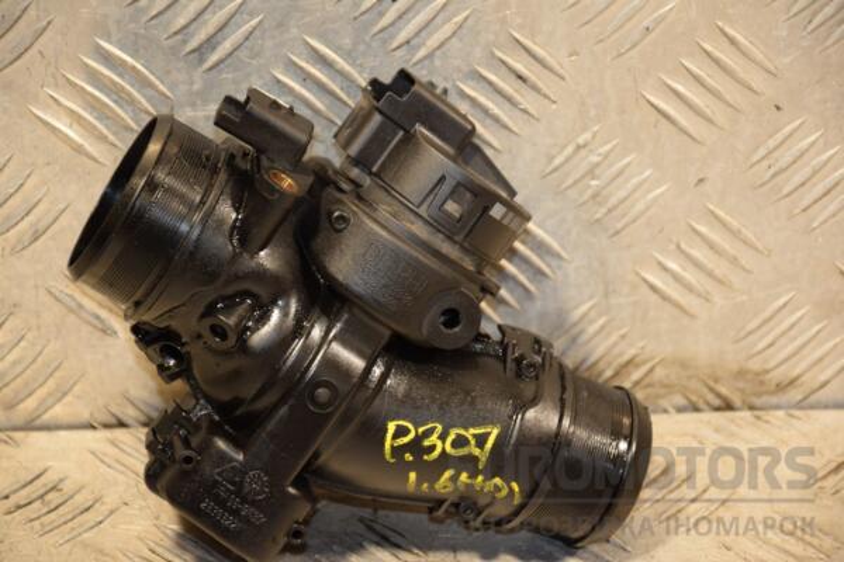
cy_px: 281
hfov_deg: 13.0
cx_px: 422
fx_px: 3692
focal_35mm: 158
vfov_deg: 8.7
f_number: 5.6
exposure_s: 1/100
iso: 800
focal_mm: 105
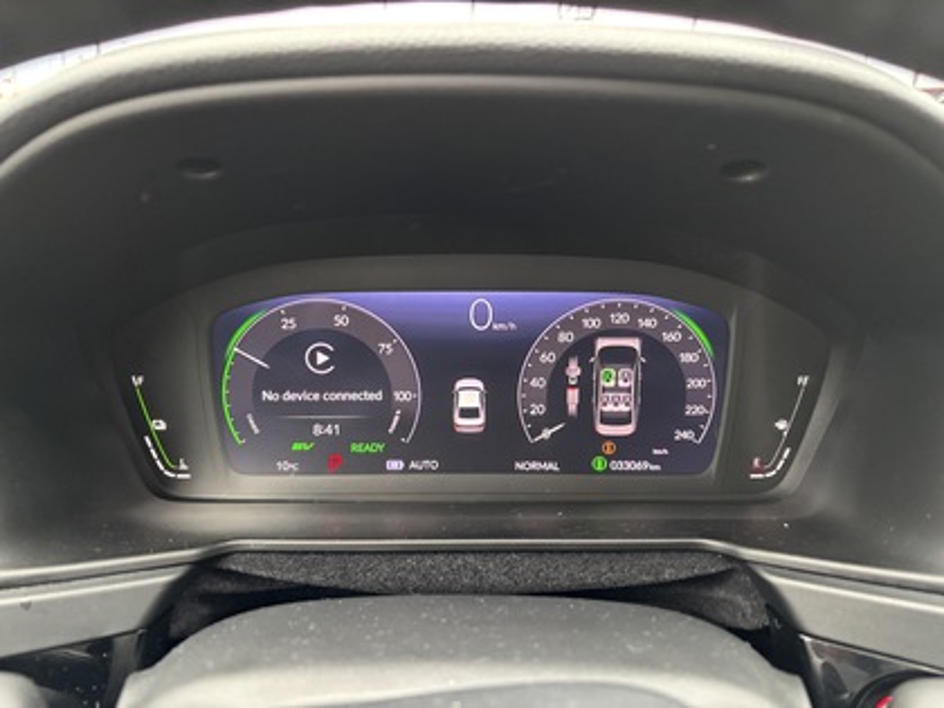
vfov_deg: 53.1
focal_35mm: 26
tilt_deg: -17.4
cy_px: 354
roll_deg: -2.8
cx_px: 472
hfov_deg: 67.3
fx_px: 709
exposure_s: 1/60
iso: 500
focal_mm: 5.96
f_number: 1.6
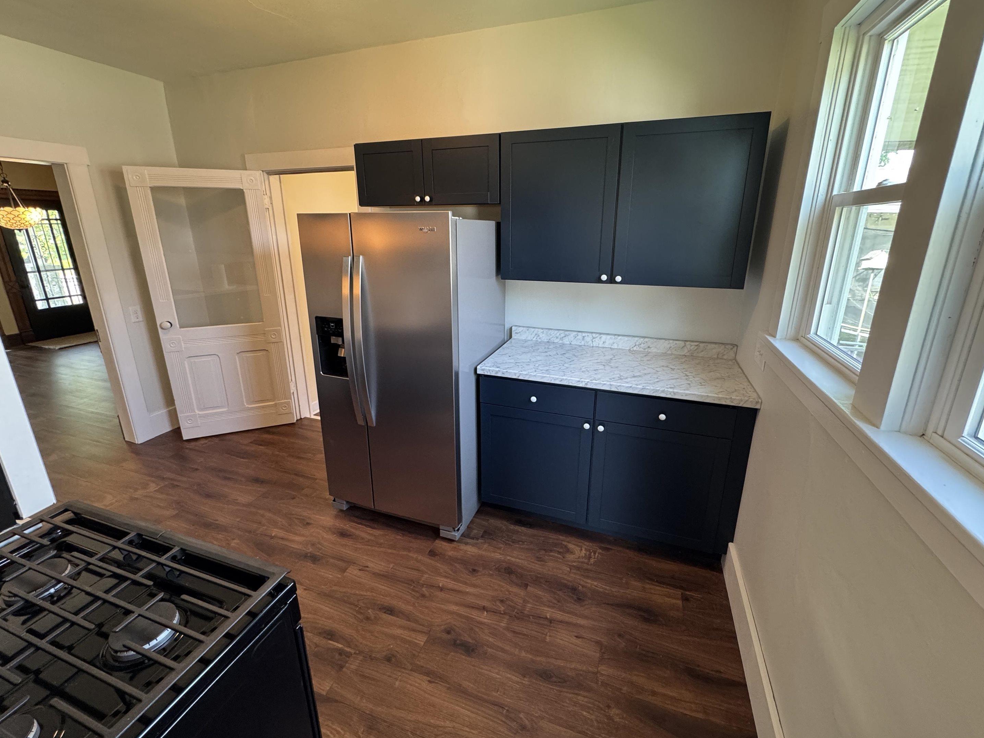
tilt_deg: -17.0
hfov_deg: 98.2
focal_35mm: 15
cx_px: 494
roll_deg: -0.4
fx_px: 426
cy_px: 345
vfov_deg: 81.6
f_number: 2.2
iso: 250
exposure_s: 1/60
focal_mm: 2.22
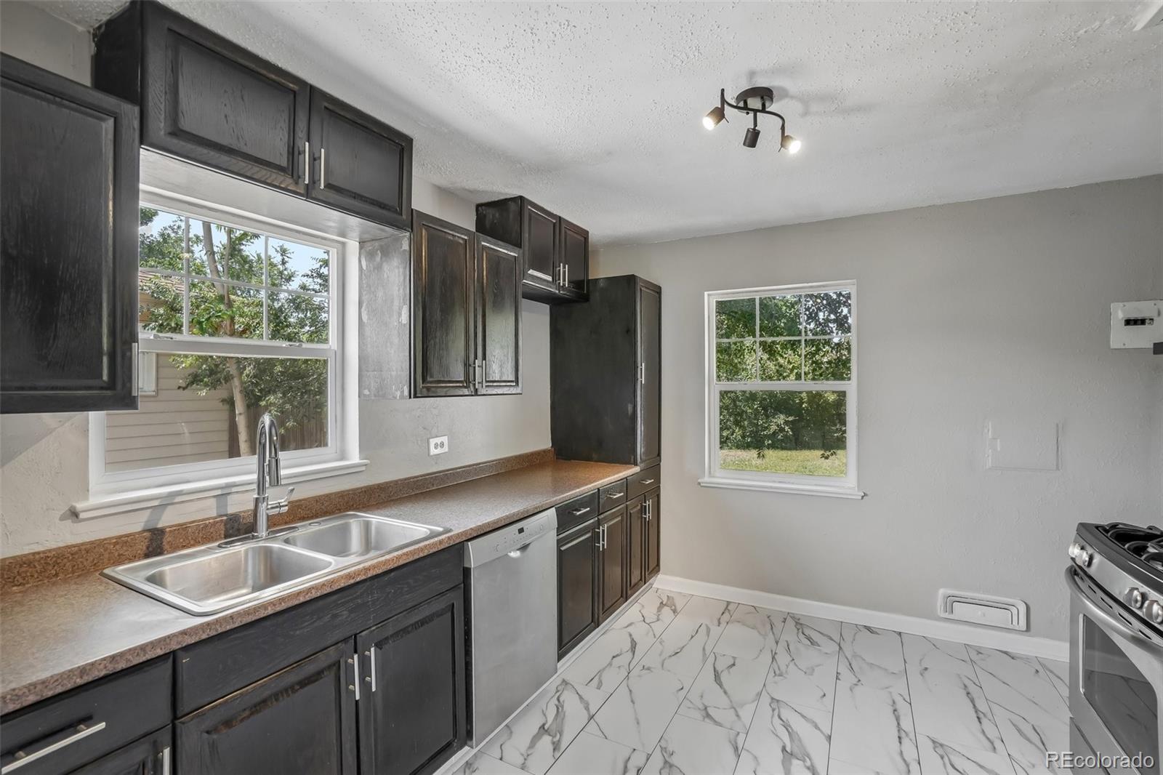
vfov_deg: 77.3
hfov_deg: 100.4
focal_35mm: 15
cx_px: 582
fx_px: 484
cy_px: 388
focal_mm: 10
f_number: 8
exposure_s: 1/10
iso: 400
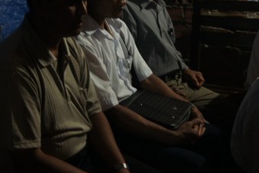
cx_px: 125
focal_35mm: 73
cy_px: 57
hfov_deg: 27.7
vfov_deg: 18.6
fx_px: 525
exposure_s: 1/5
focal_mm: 30
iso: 800
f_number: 4.5
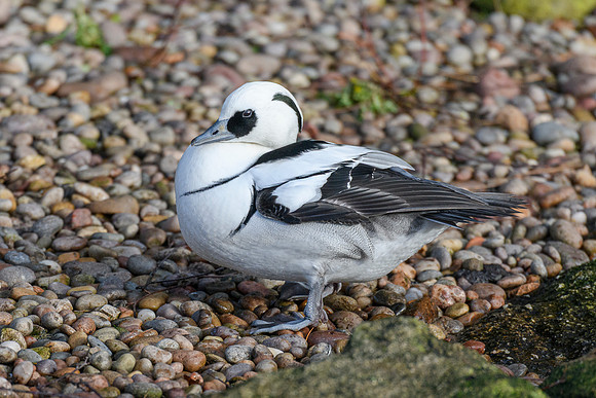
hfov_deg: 3.1
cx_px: 232
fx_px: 11024
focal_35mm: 666
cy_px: 312
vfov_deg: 2.1
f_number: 5.6
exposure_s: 1/1250
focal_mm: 400
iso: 640
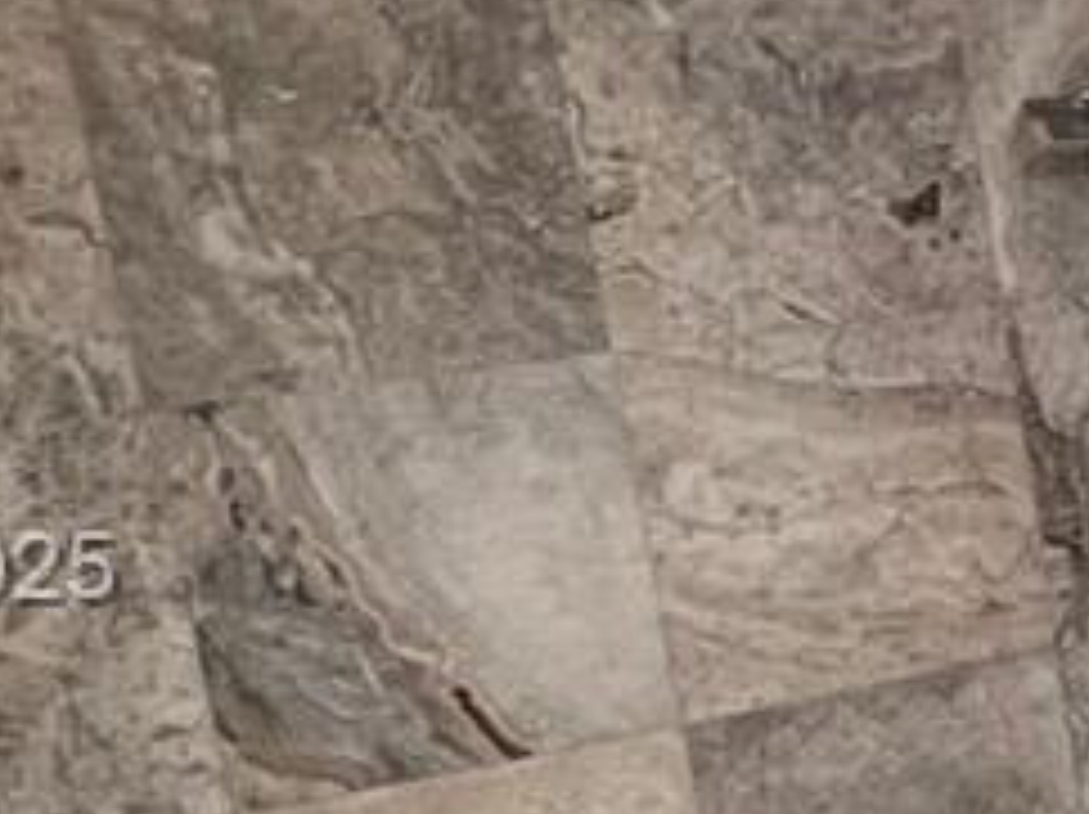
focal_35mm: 86
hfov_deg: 16.4
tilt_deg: -11.3
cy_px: 576
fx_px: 2703
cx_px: 2277
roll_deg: +3.9
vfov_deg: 17.1
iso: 125
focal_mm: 1.57
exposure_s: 1/60
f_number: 1.8
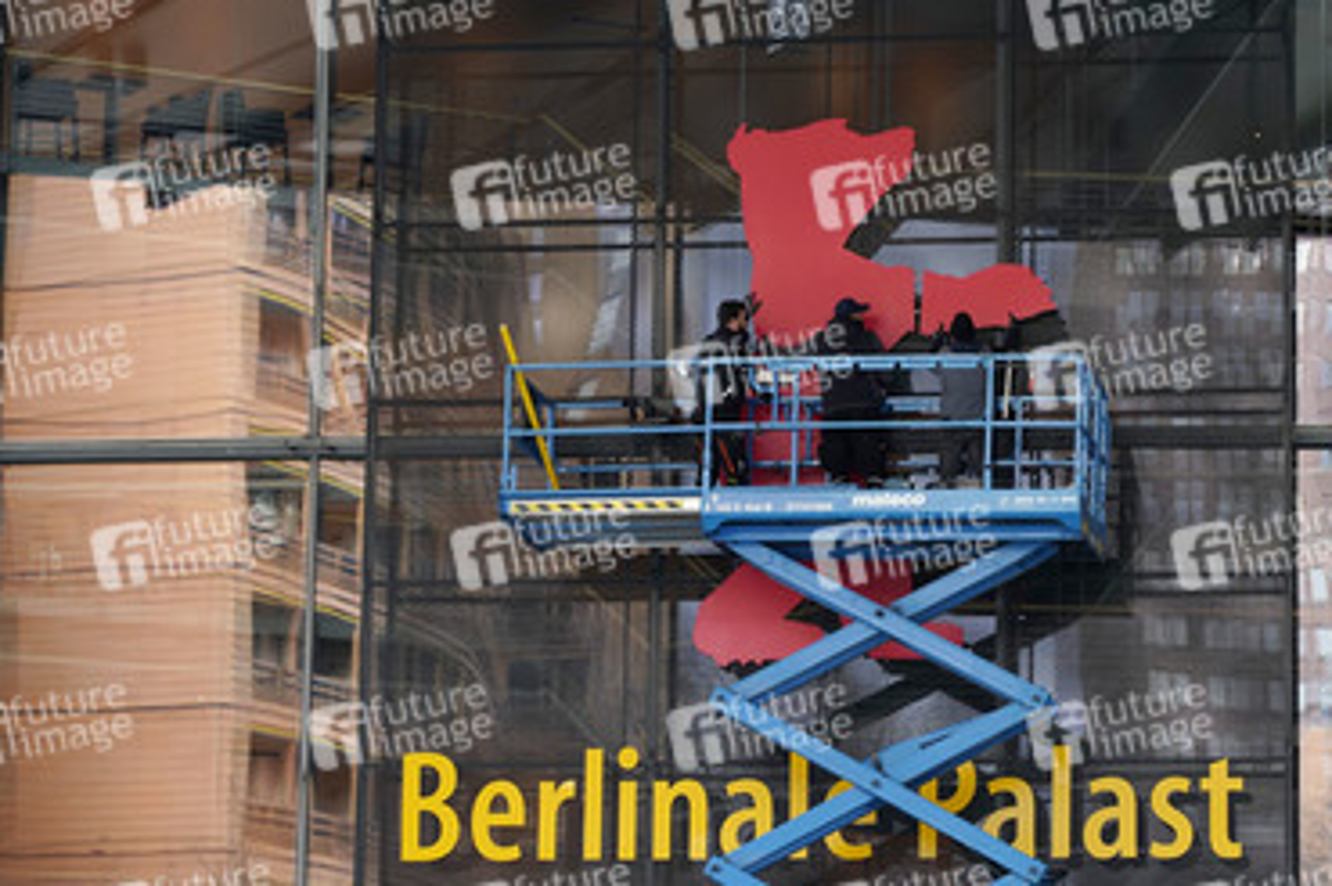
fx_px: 4140
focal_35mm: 112
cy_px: 457
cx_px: 808
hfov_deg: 18.3
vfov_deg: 12.2
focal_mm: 92
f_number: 5.6
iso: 640
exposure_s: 1/80
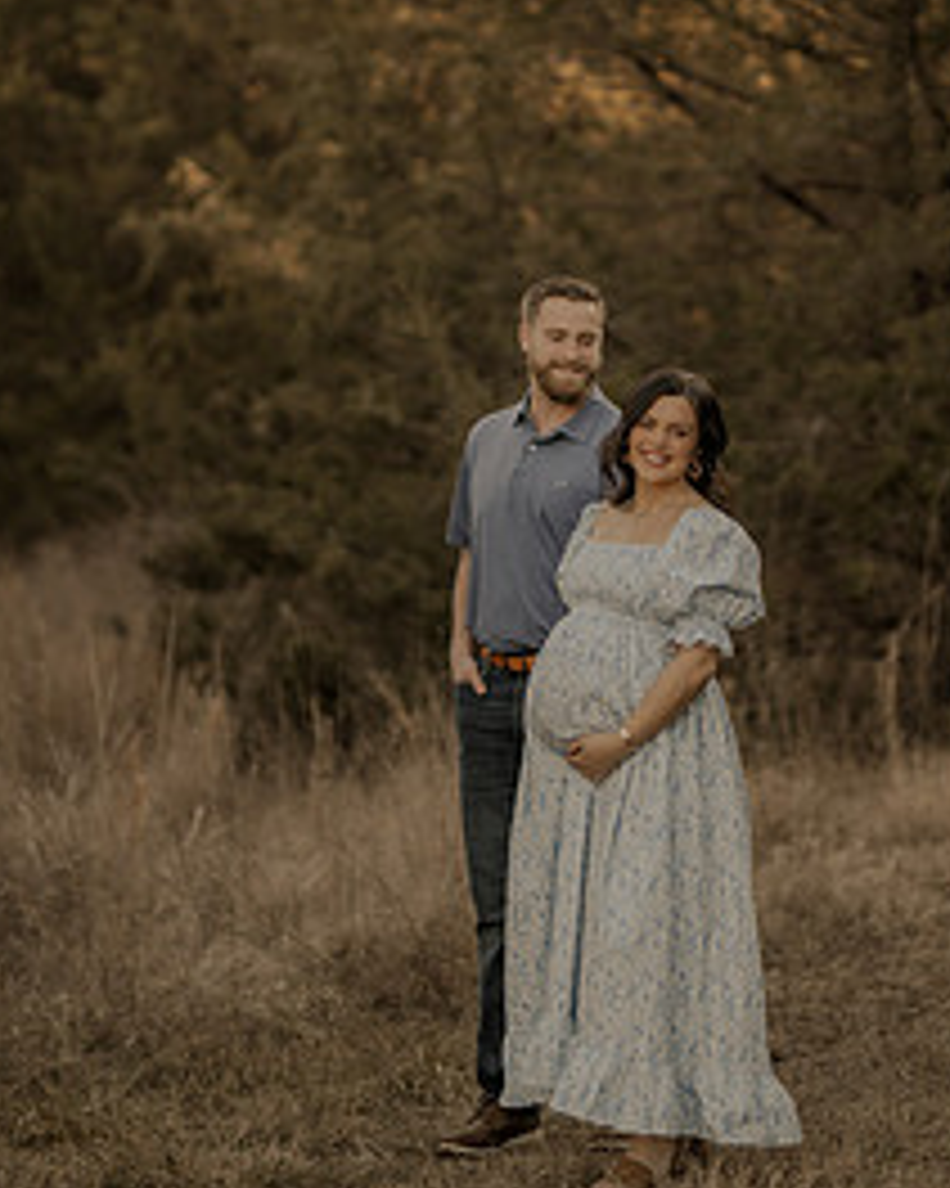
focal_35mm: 136
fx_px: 4783
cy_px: 342
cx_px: 576
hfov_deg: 11.3
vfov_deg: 14.1
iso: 100
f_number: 1.4
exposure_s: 1/250
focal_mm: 85
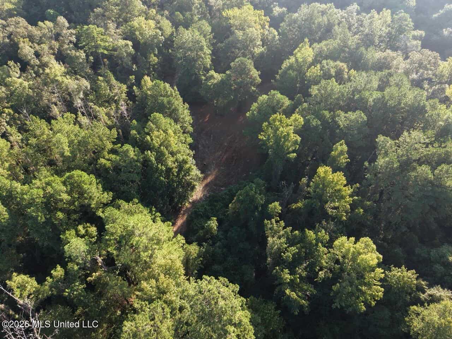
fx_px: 313
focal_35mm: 24
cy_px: 170
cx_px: 226
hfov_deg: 71.6
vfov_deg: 56.8
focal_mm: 8.7
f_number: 1.8
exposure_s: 1/400
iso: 100
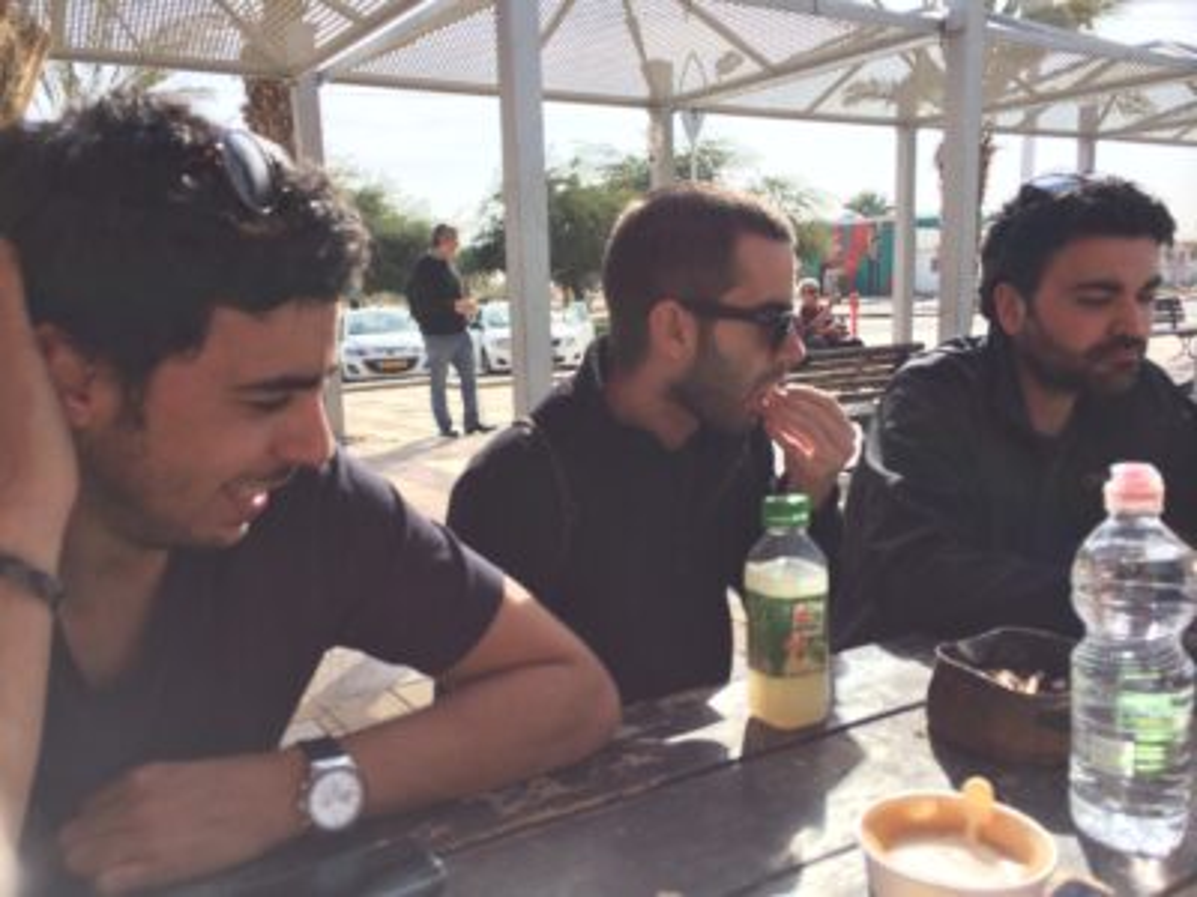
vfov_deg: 46.8
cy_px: 448
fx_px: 1037
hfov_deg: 60.0
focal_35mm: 30
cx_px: 598
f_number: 2.2
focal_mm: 4.12
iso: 32
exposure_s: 1/1414
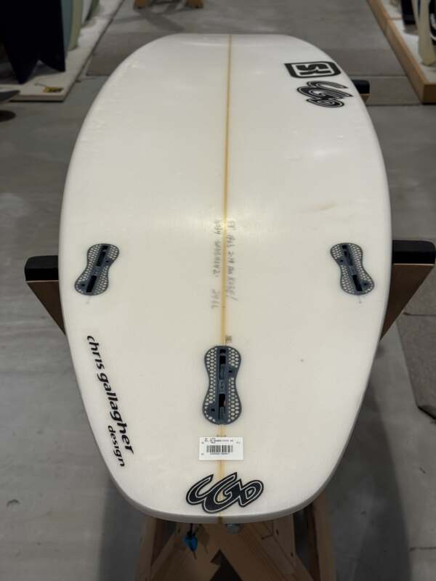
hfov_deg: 30.3
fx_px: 806
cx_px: 218
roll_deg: +0.6
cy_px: 290
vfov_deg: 39.7
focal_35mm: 48
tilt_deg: -31.2
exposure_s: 1/248
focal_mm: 6.76
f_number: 1.78
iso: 64
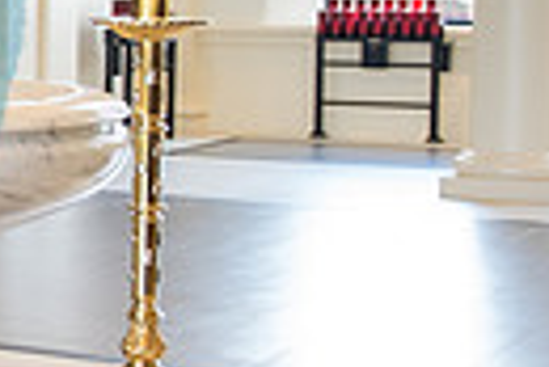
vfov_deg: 10.3
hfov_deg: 13.5
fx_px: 2046
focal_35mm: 134
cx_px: -468
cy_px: 115
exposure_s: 1/160
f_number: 2.8
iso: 640
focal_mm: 29
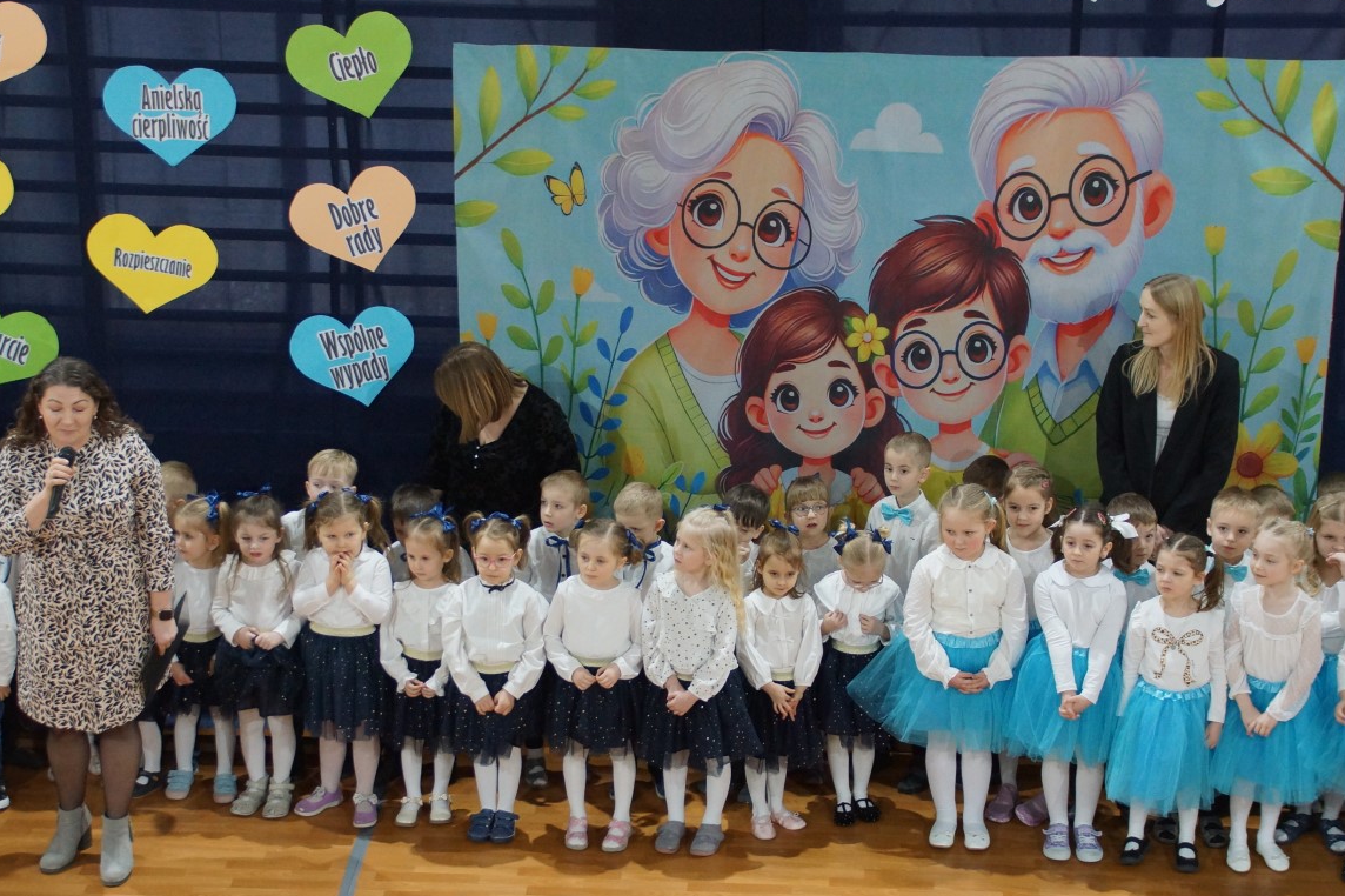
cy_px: 504
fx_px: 3175
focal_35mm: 85
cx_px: 667
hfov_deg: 23.9
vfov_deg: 16.1
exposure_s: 1/80
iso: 1000
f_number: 4.5
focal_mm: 40
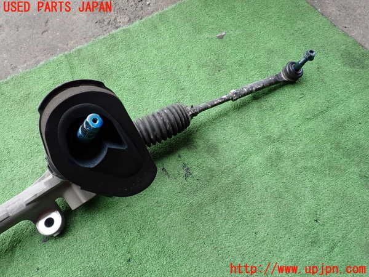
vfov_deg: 54.9
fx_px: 266
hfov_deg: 69.4
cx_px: 184
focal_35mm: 25
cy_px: 138
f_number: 2.8
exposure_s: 1/250
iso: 100
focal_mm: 4.5
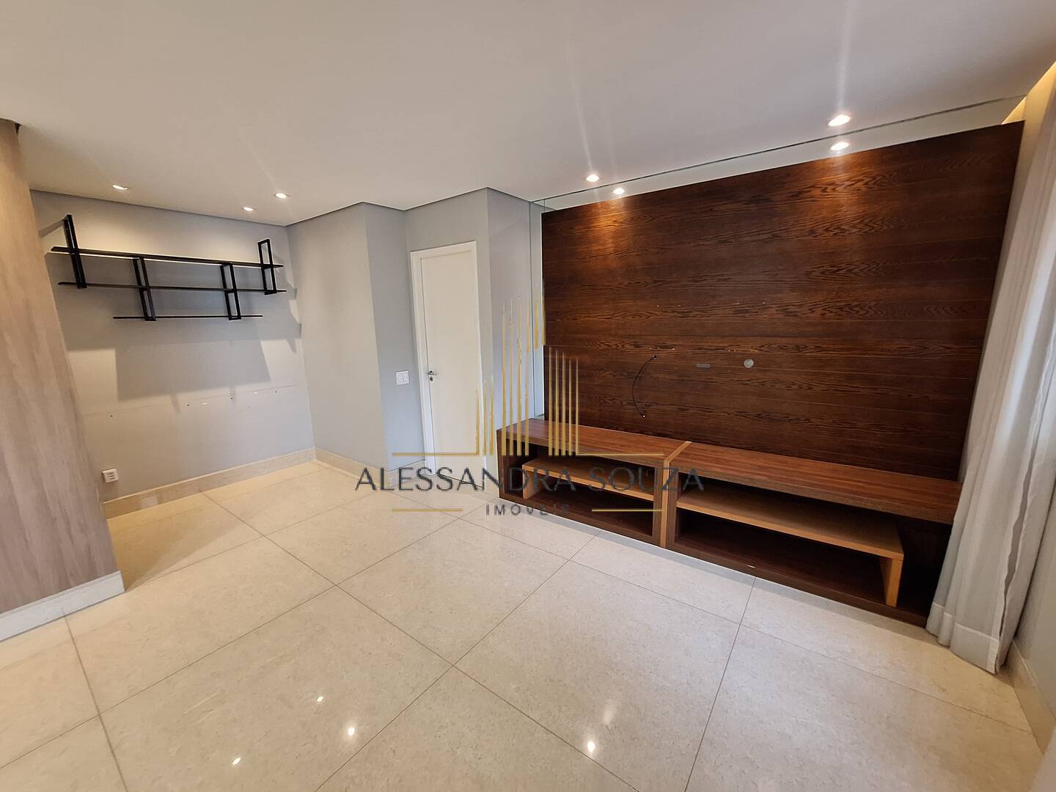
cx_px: 528
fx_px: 397
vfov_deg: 89.9
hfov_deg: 106.2
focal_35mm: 13
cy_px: 396
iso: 160
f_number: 2.2
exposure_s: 1/40
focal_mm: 1.74
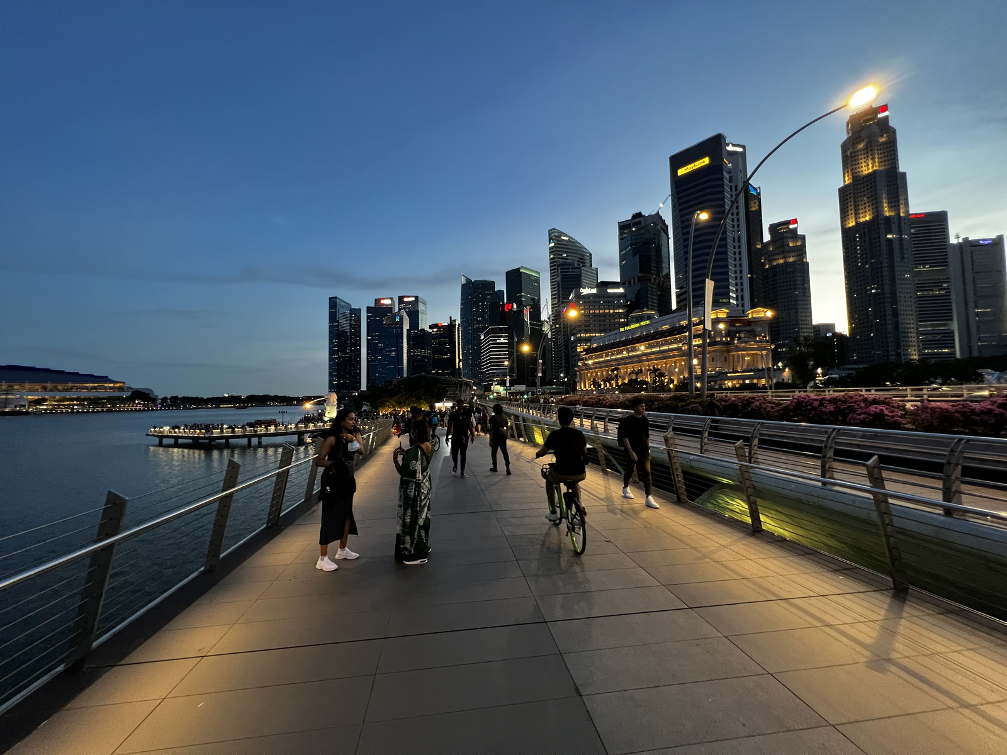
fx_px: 378
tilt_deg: +3.0
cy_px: 378
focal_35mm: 13
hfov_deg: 106.2
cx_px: 504
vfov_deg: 89.9
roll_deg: +1.1
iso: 500
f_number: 1.8
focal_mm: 1.57
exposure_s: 1/49
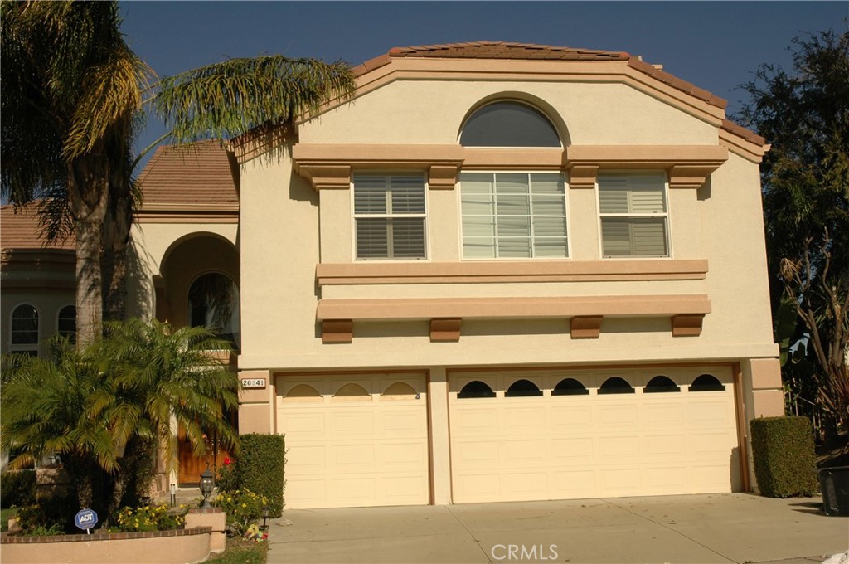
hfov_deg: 42.4
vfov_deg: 28.9
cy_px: 282
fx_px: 1095
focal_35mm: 46
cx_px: 424
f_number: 11
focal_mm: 31
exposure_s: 1/500
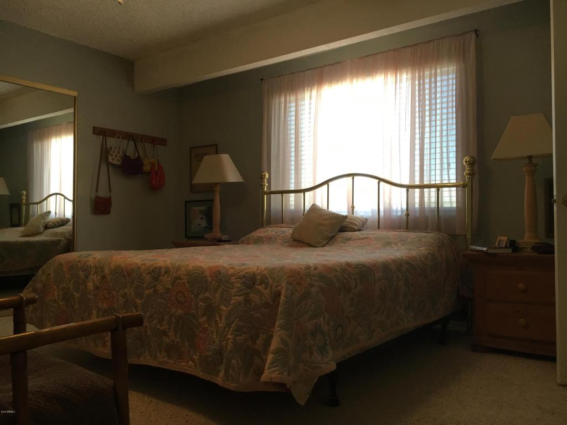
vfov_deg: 48.2
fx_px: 475
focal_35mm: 29
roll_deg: -0.2
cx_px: 284
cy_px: 212
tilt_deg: +1.3
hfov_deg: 61.7
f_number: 2.2
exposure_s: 1/30
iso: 40
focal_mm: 4.15
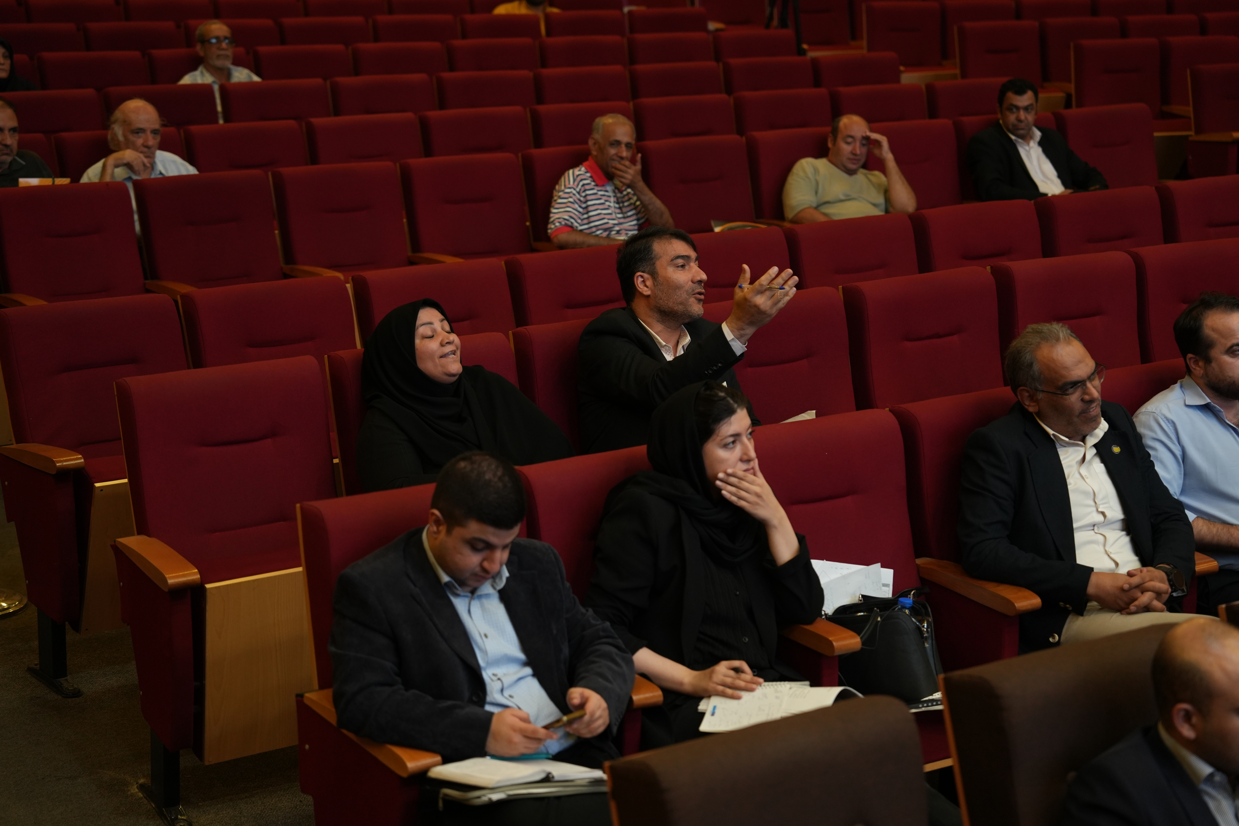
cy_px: 413
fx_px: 2409
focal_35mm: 70
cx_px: 620
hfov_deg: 28.8
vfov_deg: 19.5
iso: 1250
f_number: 2.8
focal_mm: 70
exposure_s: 1/60
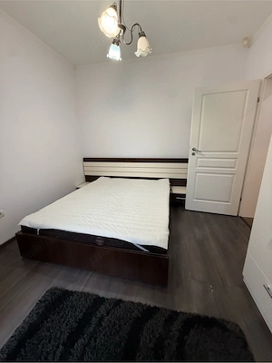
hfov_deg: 85.7
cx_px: 136
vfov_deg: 102.1
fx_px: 147
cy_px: 182
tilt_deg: -15.2
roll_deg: +0.6
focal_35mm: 14
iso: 320
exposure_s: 1/100
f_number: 2.2
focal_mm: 2.22
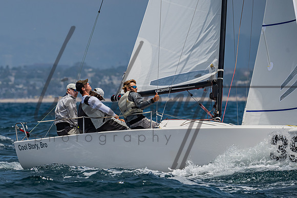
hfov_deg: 5.0
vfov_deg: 3.4
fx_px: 3373
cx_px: 84
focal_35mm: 409
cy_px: 110
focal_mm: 280
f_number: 6.3
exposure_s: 1/2500
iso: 400
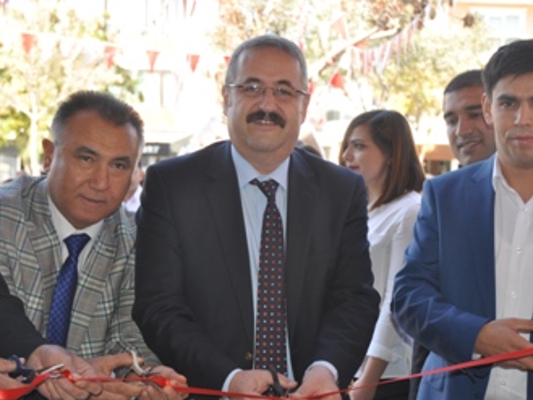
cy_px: 236
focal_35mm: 69
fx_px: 1057
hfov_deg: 28.3
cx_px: 287
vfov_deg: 21.4
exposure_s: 1/200
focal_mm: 35
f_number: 4.2
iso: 320
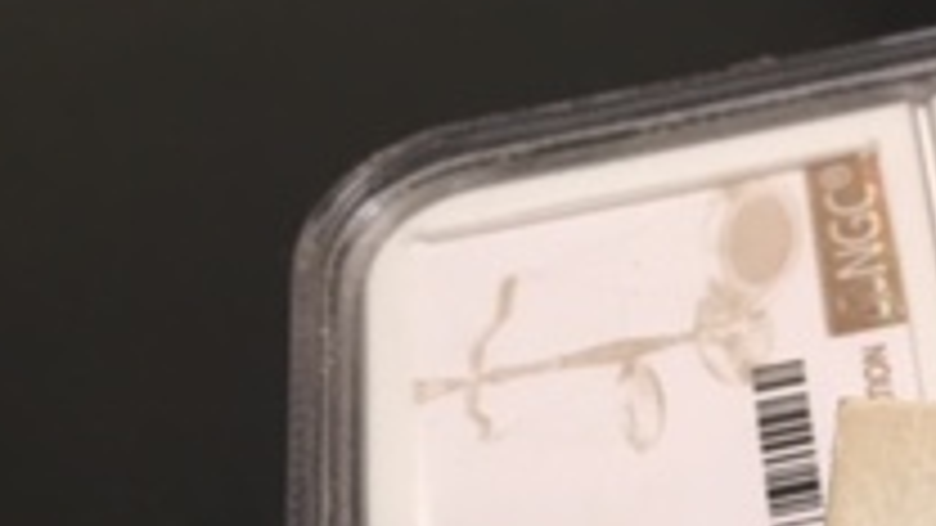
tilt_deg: -57.0
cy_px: 872
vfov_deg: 11.7
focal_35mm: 97
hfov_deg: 19.5
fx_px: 2407
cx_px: 1354
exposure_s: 1/15
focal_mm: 4.15
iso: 25
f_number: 2.2
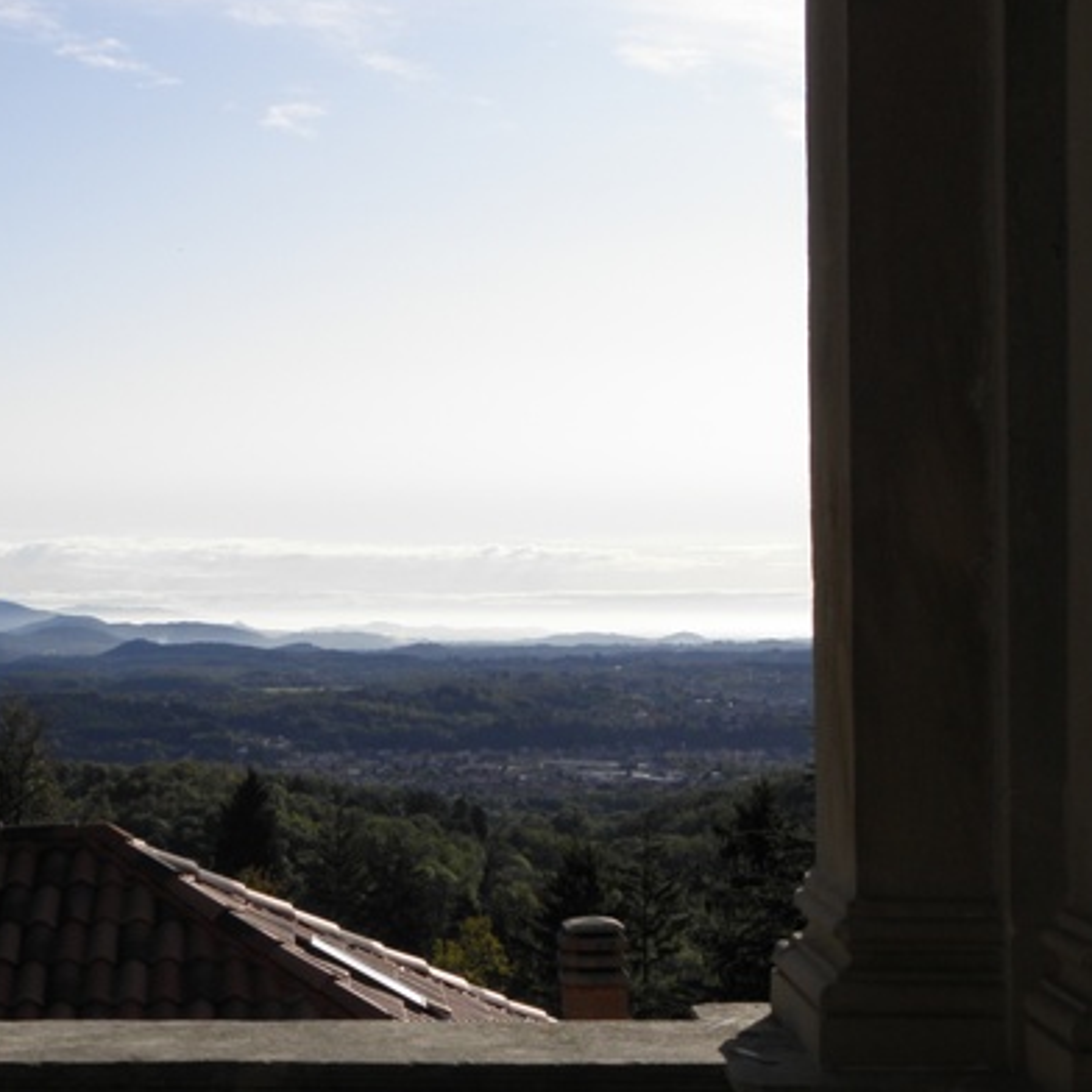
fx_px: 2641
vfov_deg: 23.3
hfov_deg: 23.1
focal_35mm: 74
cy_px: 682
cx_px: 231
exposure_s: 1/400
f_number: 5.6
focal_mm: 7.31
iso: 64
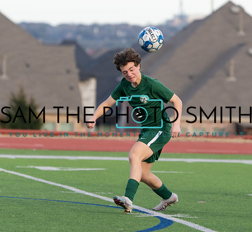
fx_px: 3569
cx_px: 136
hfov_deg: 4.0
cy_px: 113
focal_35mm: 450
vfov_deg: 3.7
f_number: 5.6
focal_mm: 279
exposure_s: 1/1250
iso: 800
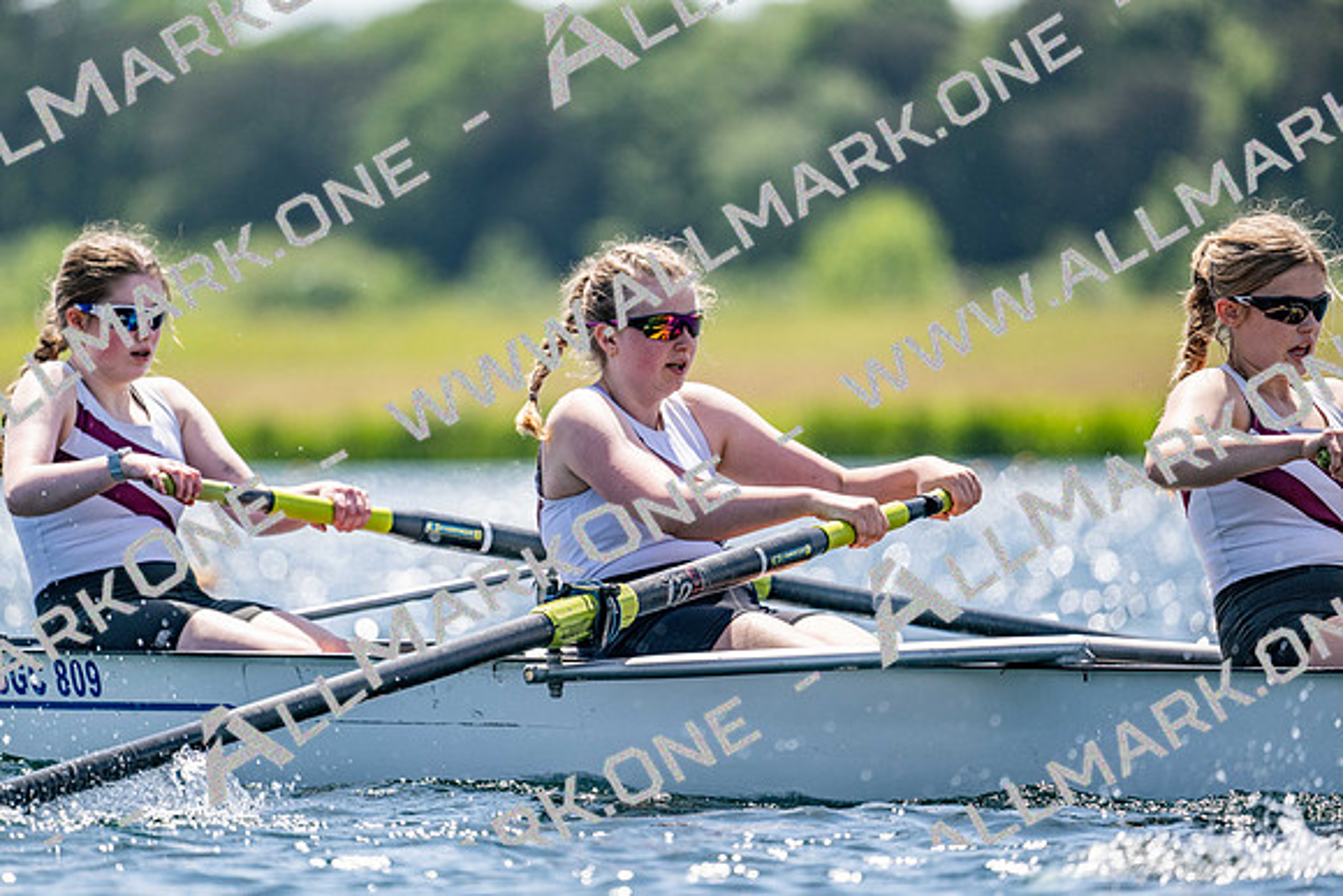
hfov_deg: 5.2
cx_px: 672
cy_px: 448
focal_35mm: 400
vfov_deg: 3.4
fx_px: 14925
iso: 250
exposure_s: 1/2500
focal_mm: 400
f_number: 4.5
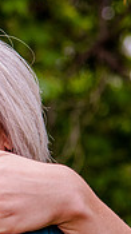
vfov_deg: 5.2
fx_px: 2565
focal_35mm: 414
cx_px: -143
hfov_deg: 2.9
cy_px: 81
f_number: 5
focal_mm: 95
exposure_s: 1/320
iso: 800
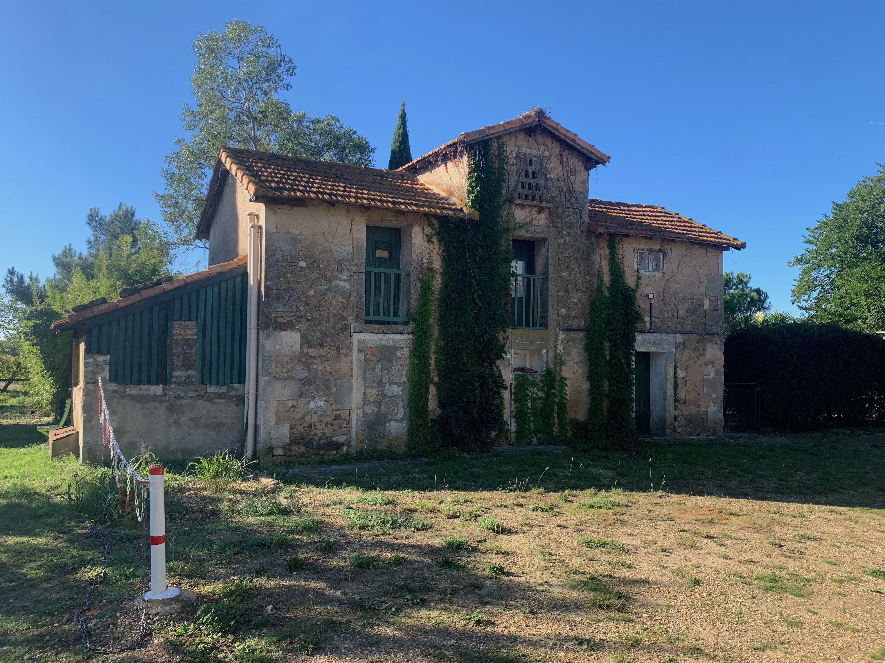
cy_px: 332
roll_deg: -0.8
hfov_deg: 67.3
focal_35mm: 26
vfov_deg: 53.1
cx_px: 442
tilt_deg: +1.9
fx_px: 665
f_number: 1.8
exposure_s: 1/936
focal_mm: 4.25
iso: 25
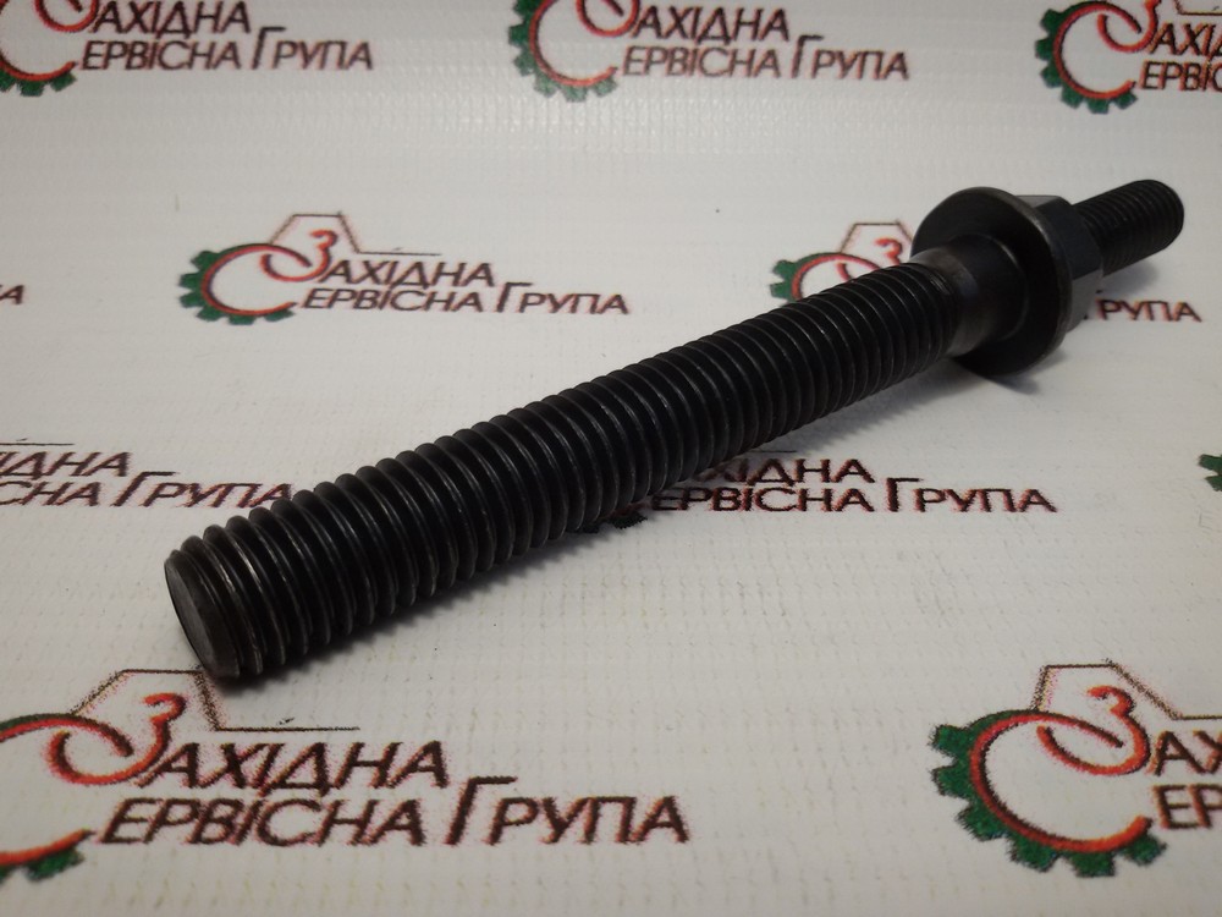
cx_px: 611
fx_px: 1094
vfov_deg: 45.4
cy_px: 458
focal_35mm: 31
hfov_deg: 58.4
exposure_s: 1/100
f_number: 2.4
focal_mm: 2.93
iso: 50
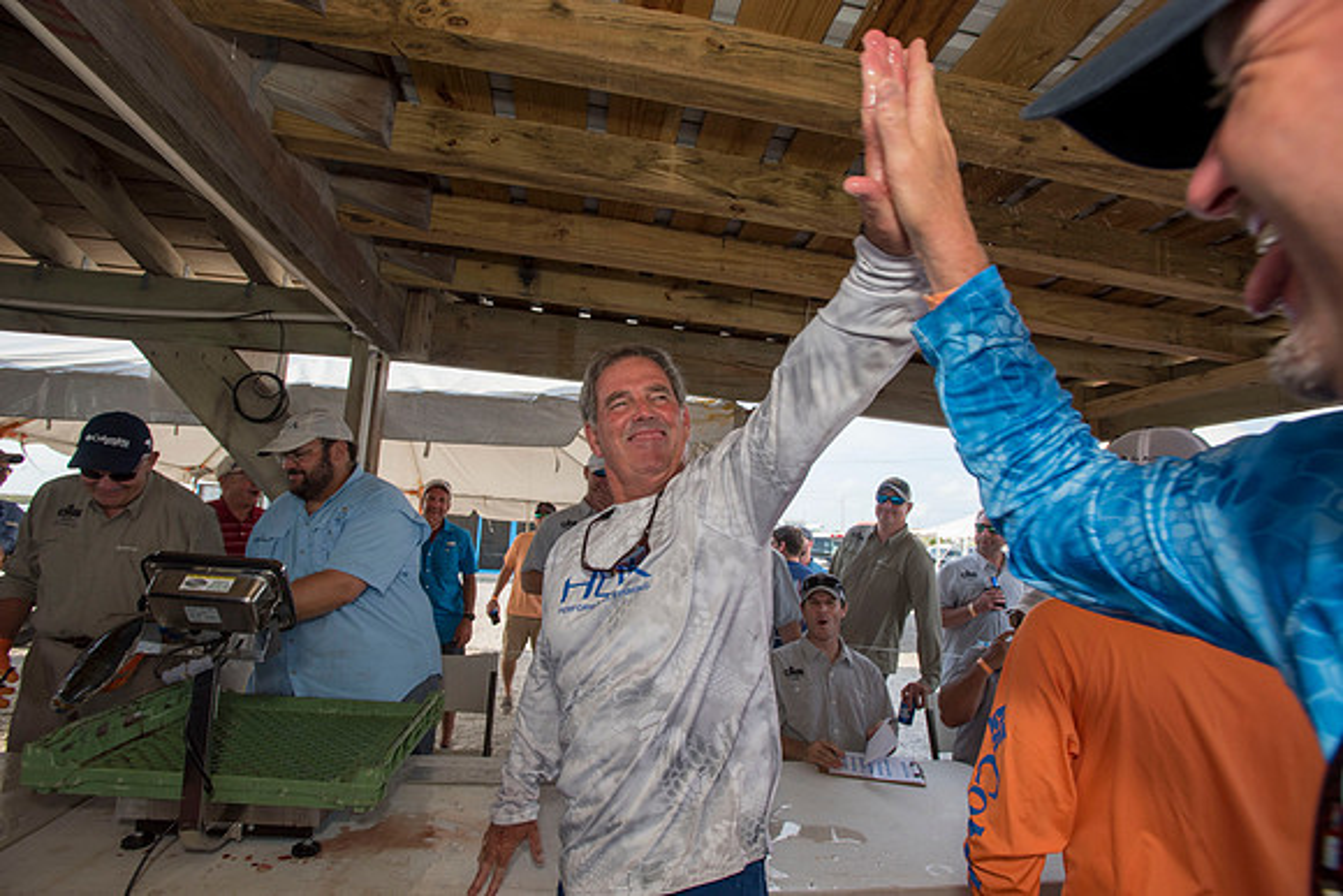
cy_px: 448
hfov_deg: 93.3
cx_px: 672
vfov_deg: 70.5
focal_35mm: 17
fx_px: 634
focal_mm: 17
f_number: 7.1
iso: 250
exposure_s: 1/500
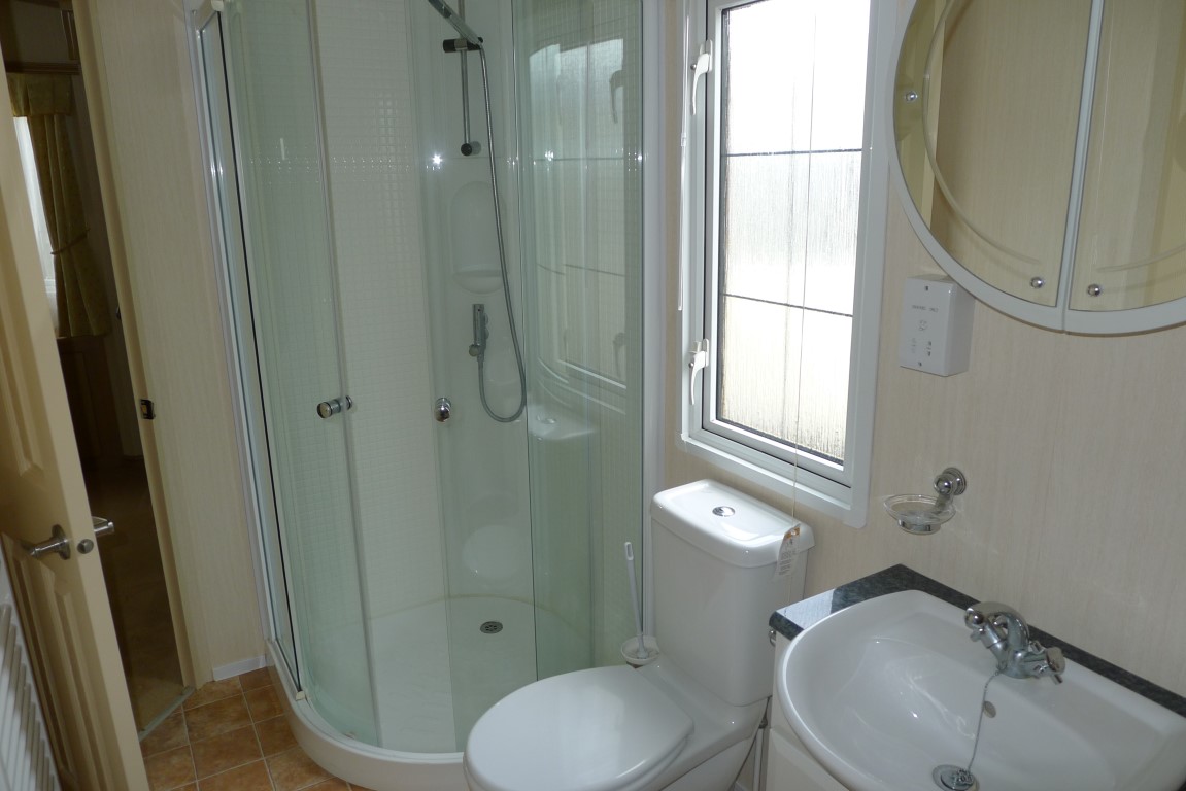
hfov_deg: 73.7
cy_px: 396
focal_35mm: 24
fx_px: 791
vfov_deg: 53.2
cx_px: 593
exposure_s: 1/125
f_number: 2.8
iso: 100
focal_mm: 5.1
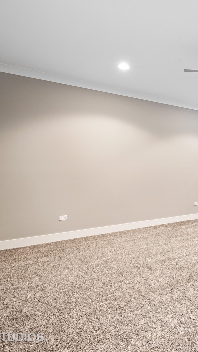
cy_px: 176
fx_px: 224
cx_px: 193
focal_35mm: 24
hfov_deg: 42.0
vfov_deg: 76.3
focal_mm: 15
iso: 200
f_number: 8
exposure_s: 1.6
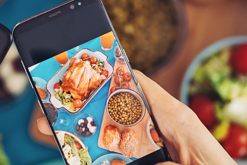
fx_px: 645
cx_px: 65
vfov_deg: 14.1
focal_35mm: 94
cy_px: -38
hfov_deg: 21.5
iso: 320
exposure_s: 1/400
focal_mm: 35
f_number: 1.8
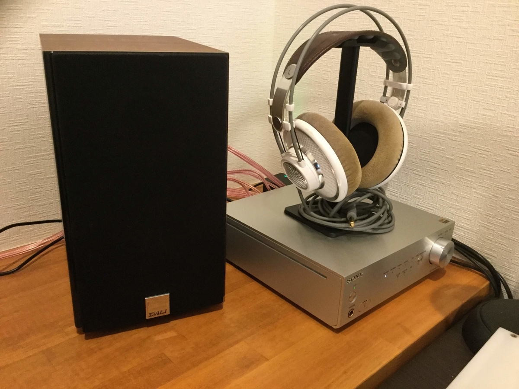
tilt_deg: -22.2
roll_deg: -3.5
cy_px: 194
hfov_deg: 58.4
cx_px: 260
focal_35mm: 31
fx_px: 465
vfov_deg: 45.4
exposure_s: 1/20
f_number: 2.4
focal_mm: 3.3
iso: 200
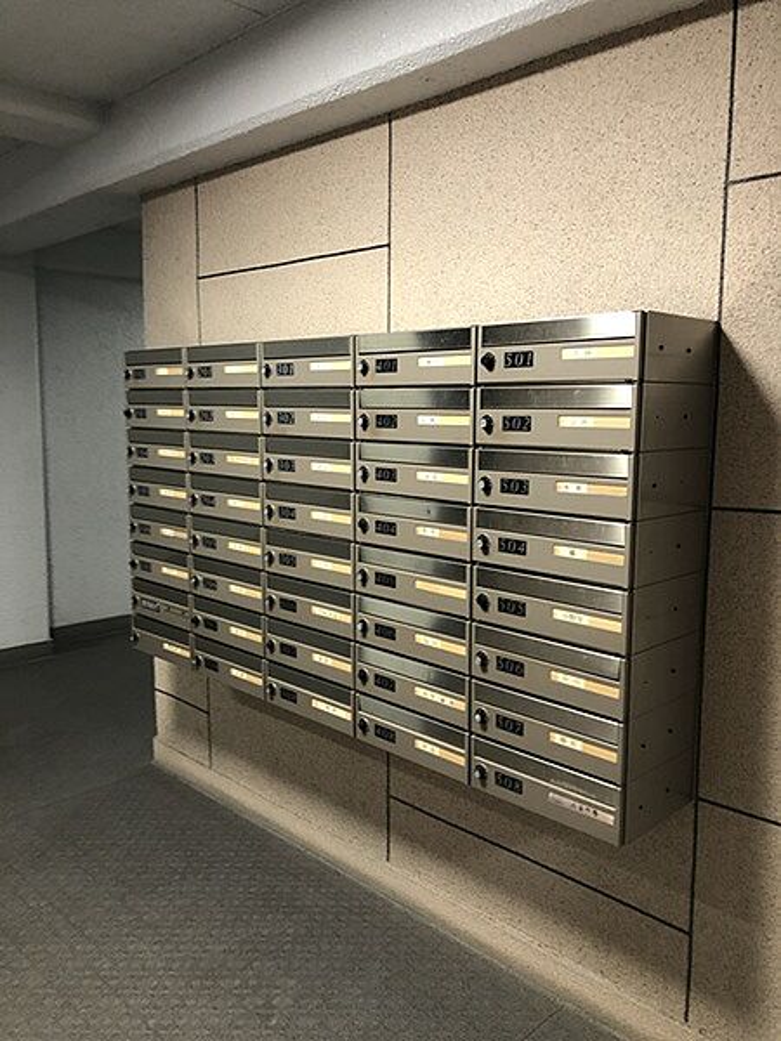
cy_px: 520
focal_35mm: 28
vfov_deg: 63.4
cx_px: 390
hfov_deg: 49.7
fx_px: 842
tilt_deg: -6.1
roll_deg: -1.0
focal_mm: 3.99
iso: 64
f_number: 1.8
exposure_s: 1/17
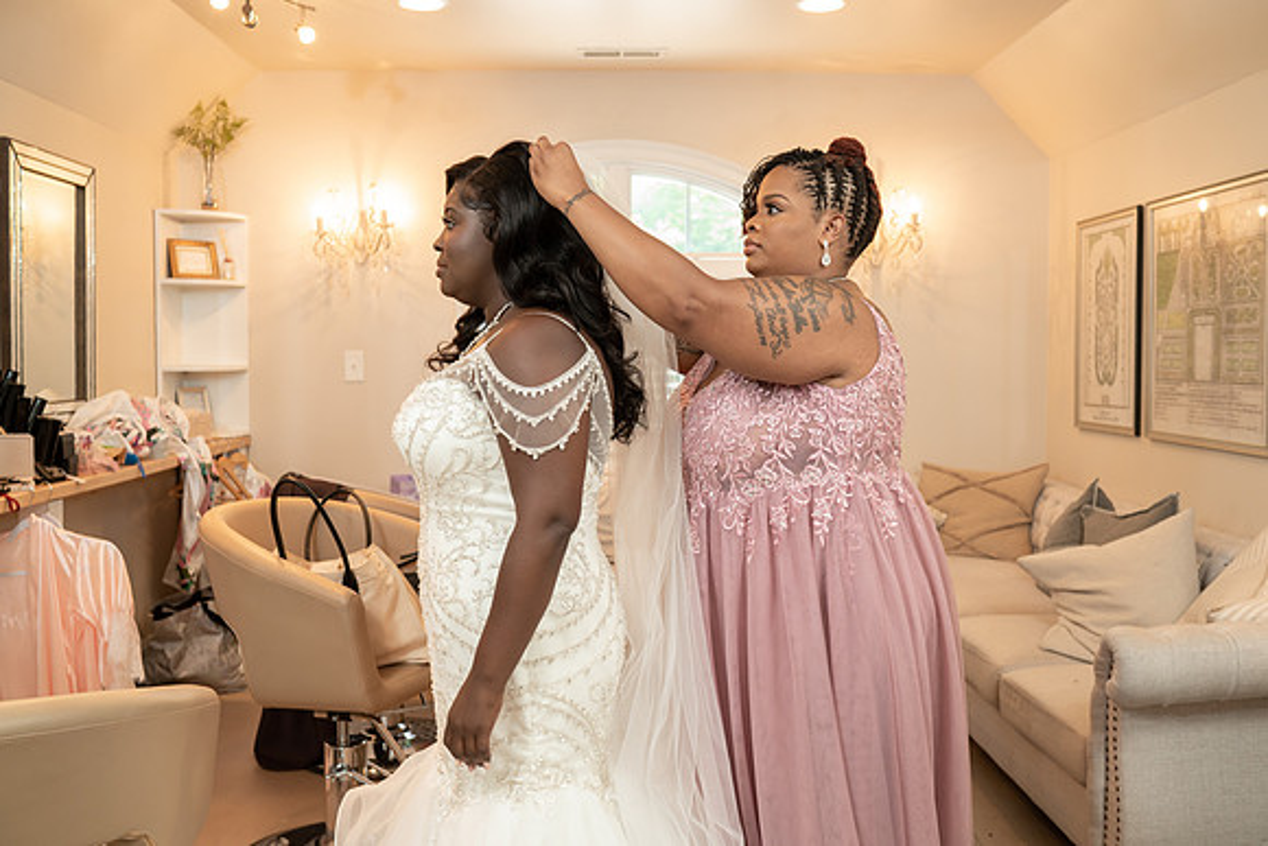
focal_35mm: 35
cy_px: 423
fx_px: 1244
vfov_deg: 37.5
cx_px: 634
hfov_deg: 54.0
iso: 1600
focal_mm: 35
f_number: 4
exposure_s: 1/100
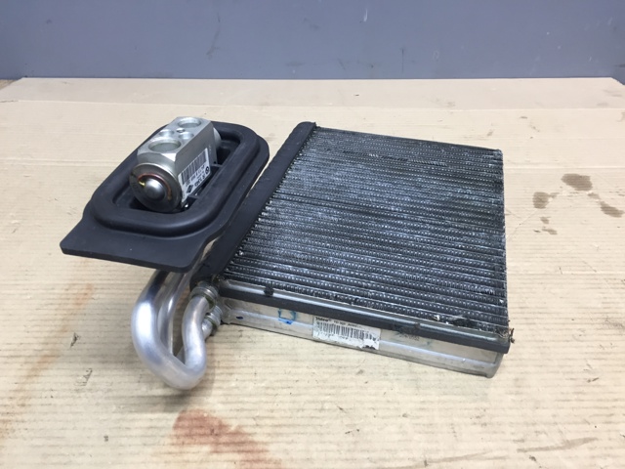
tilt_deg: -36.1
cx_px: 312
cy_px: 234
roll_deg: -1.0
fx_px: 524
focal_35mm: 29
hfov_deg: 61.7
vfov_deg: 48.2
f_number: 2.2
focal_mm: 4.15
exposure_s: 1/33
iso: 80
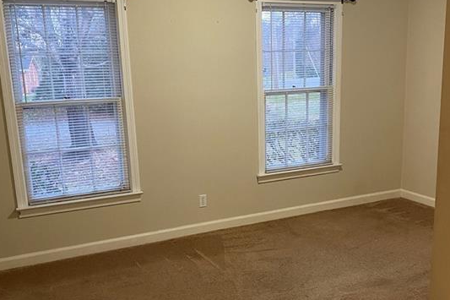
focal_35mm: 39
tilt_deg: -10.3
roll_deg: +3.4
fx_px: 487
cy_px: 180
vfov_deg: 34.1
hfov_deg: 49.5
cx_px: 238
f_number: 1.8
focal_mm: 4.25
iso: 250
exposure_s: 1/60
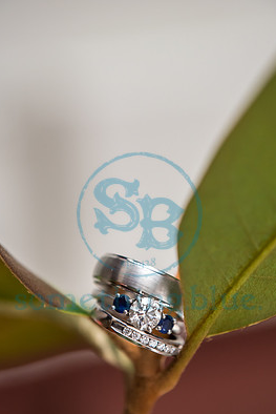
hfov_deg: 17.1
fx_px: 919
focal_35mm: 80
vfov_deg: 25.3
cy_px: 235
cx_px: 137
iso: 1000
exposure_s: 1/160
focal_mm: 70
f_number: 4.5
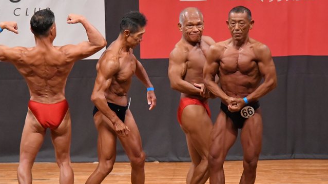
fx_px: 2817
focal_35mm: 324
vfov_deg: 3.7
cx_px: 158
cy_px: 112
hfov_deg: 6.7
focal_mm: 170
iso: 9000
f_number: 5.6
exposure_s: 1/400
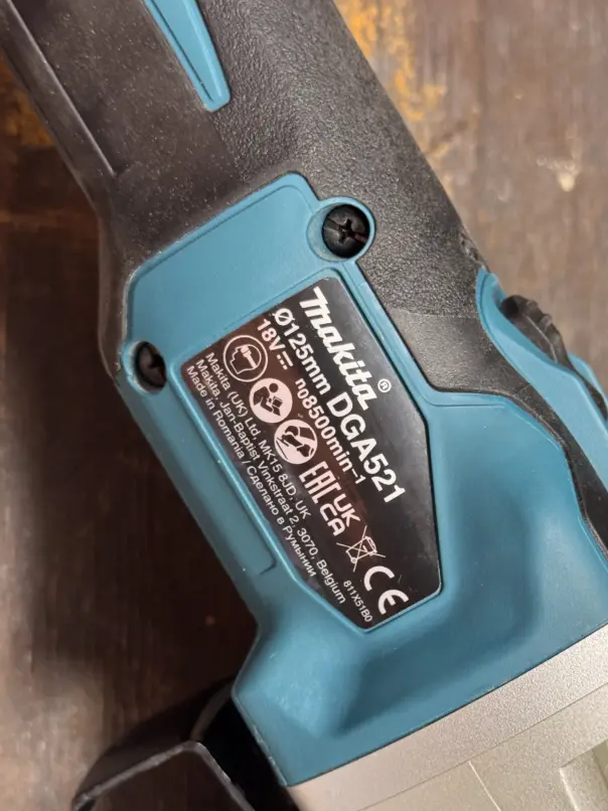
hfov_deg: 24.0
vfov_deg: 31.6
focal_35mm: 61
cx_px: 370
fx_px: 1429
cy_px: 470
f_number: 1.78
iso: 200
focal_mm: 6.76
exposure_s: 1/60
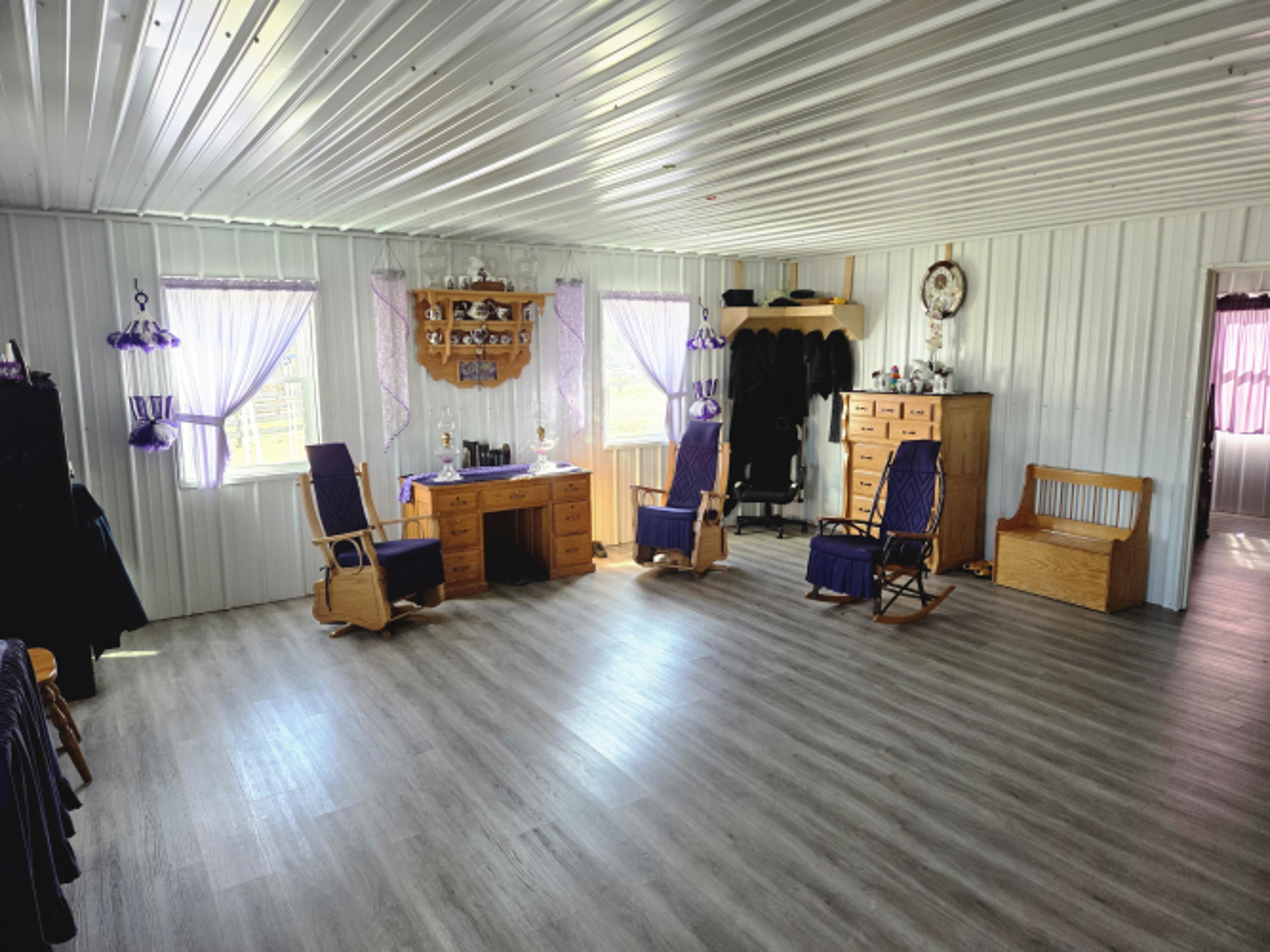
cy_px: 476
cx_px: 635
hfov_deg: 73.9
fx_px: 844
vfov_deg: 58.9
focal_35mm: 23
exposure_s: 1/180
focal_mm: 5.4
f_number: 1.8
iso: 200
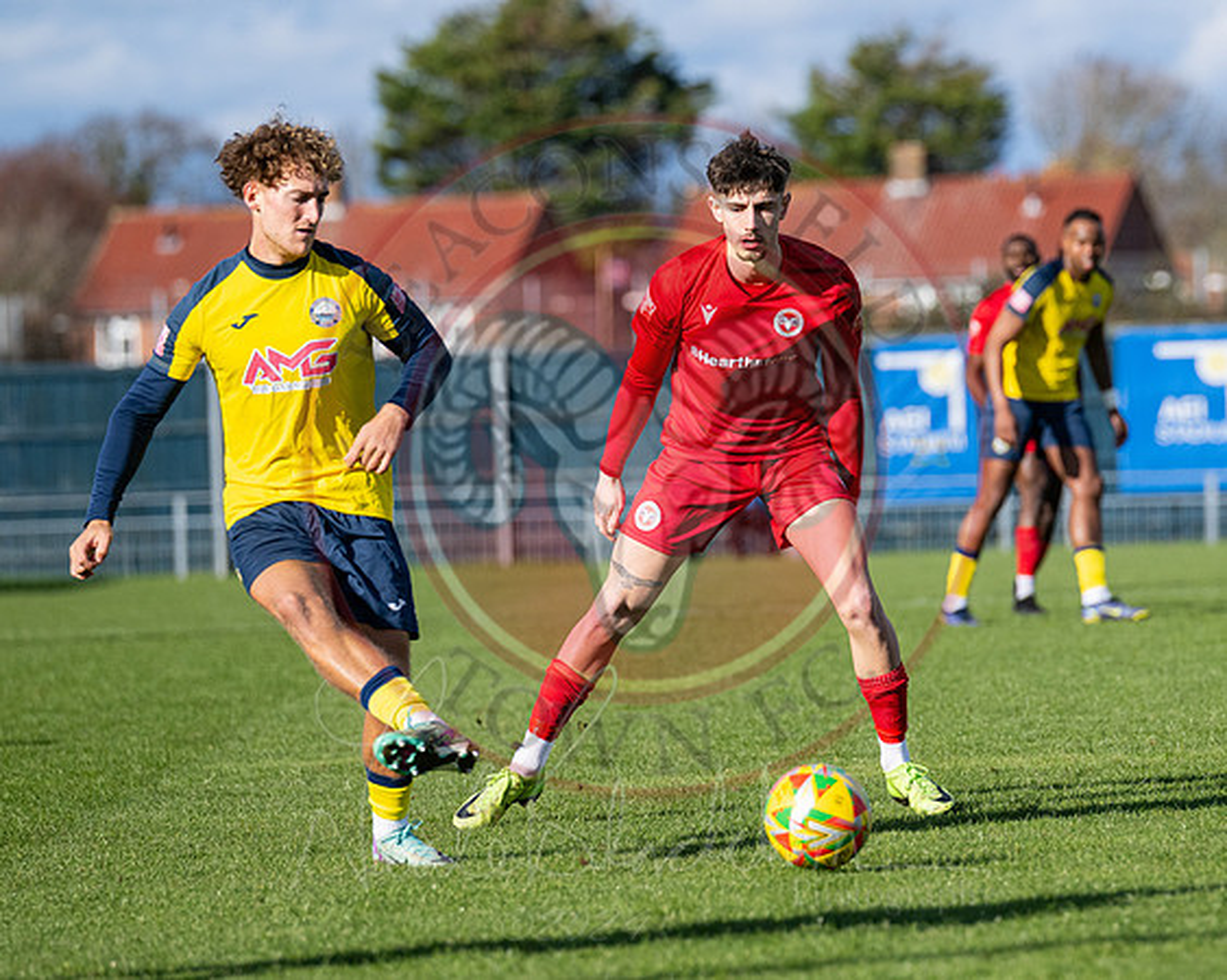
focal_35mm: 295
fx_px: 10713
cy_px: 450
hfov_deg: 6.6
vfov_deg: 5.2
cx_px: 776
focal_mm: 200
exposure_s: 1/6400
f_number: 4
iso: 400
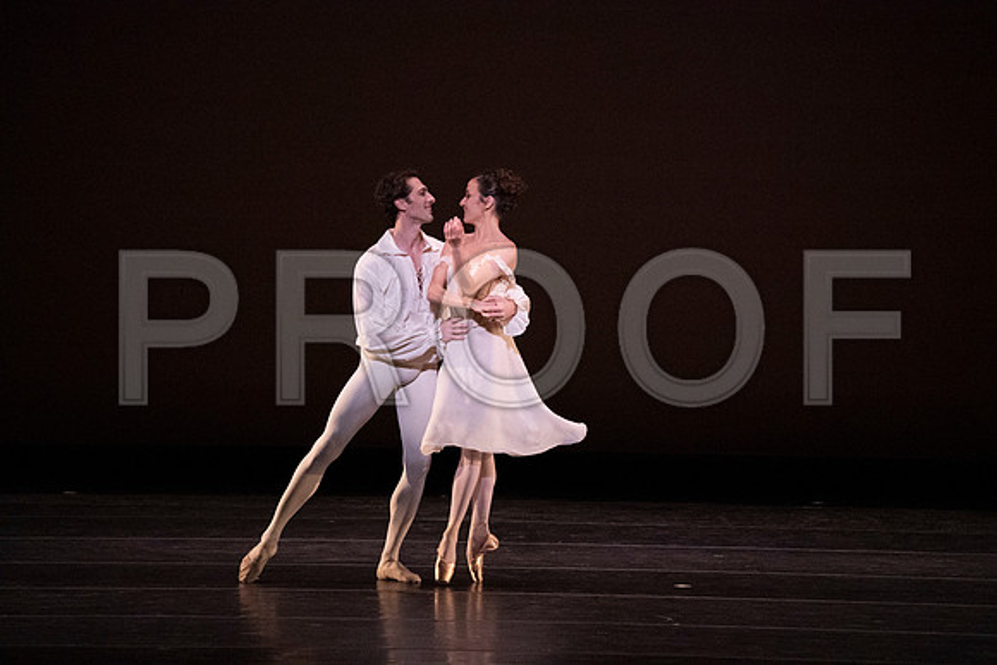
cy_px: 332
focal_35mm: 327
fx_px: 9058
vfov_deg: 4.2
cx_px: 498
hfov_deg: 6.3
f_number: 5.6
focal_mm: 327
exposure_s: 1/400
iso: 20000
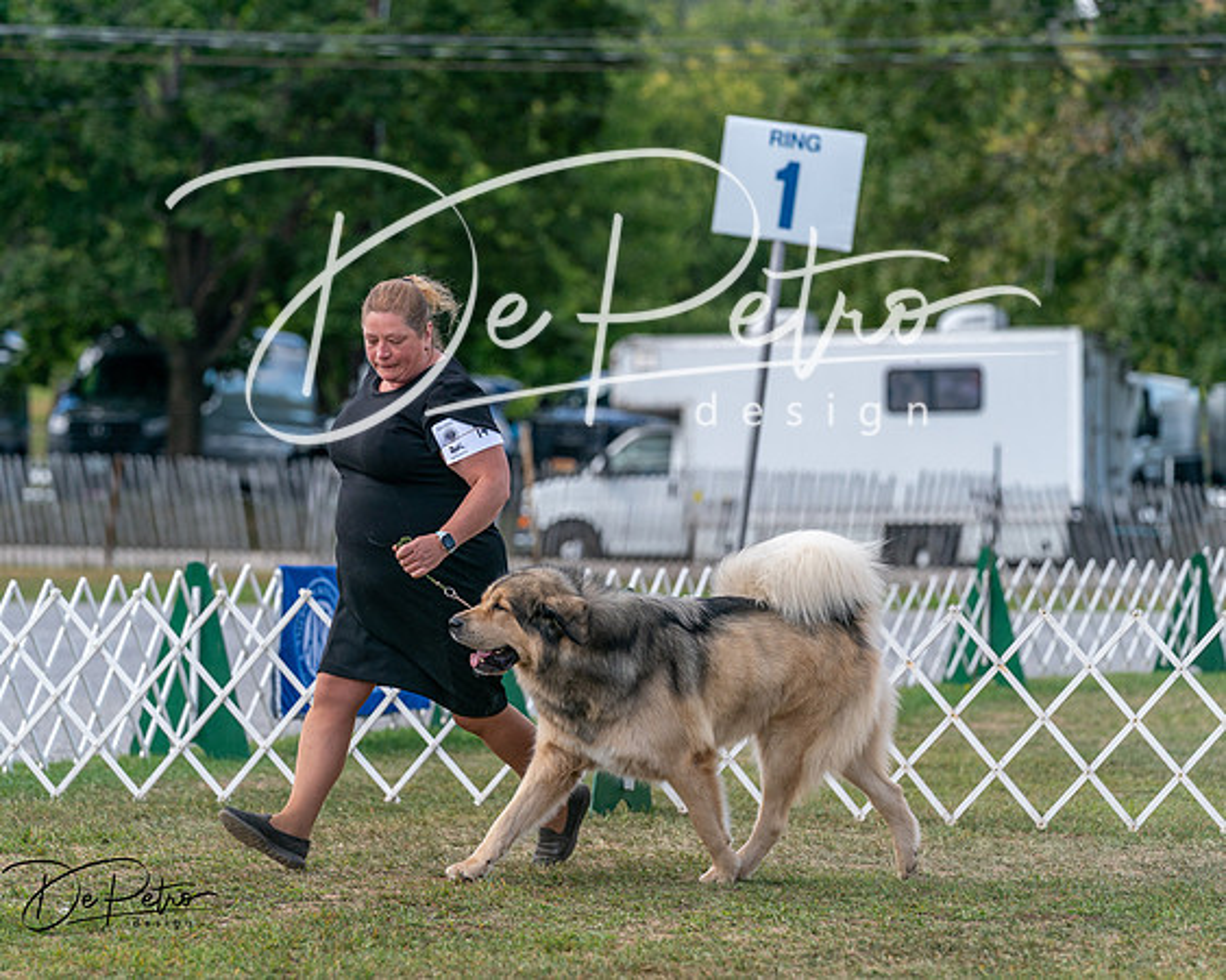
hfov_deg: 11.4
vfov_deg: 9.1
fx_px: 6168
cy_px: 490
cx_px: 613
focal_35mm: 170
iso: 400
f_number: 4
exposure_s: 1/2000
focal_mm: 151
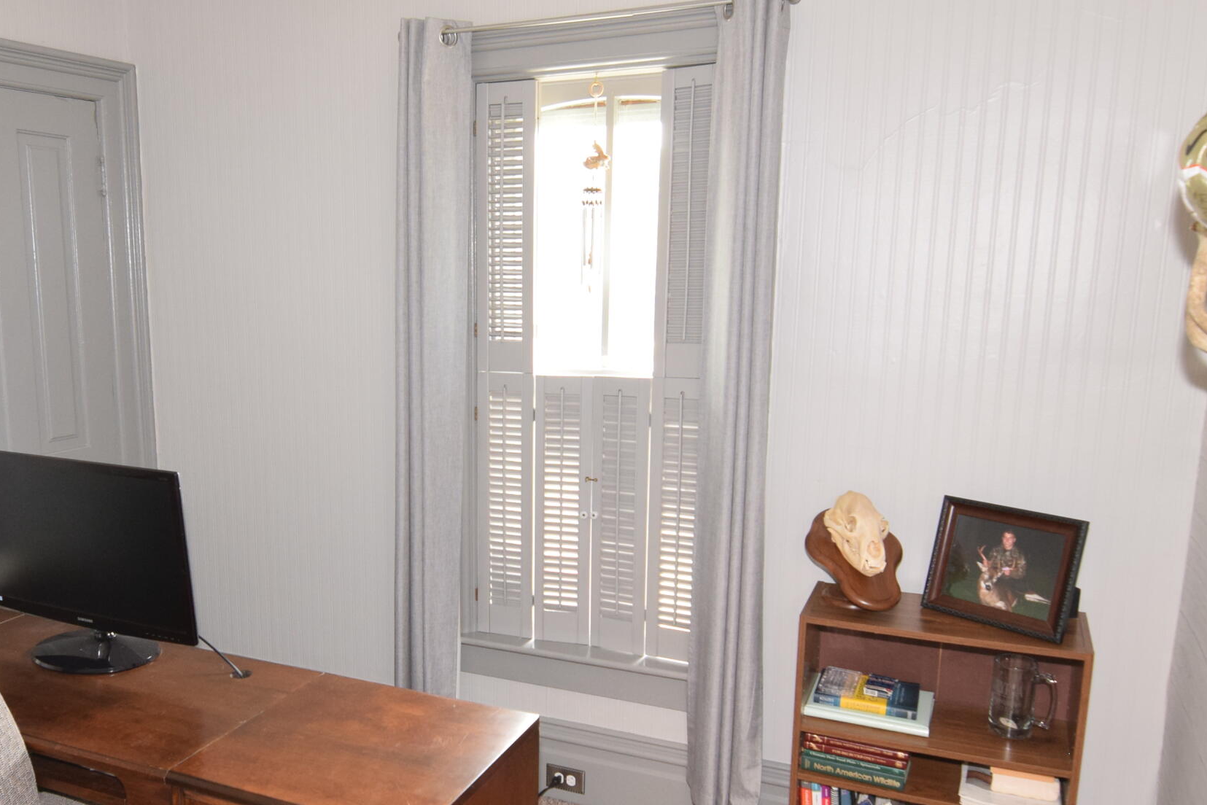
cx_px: 472
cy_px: 479
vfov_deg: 43.5
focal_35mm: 30
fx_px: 1003
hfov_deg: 61.4
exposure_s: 1/60
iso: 800
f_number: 4
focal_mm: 11
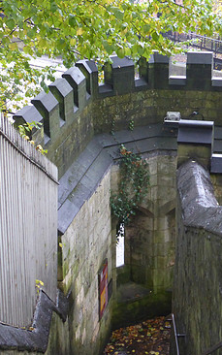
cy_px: 166
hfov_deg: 14.7
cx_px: 128
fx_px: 861
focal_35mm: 89
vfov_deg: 23.3
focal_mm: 9
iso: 400
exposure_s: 1/15
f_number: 4.4
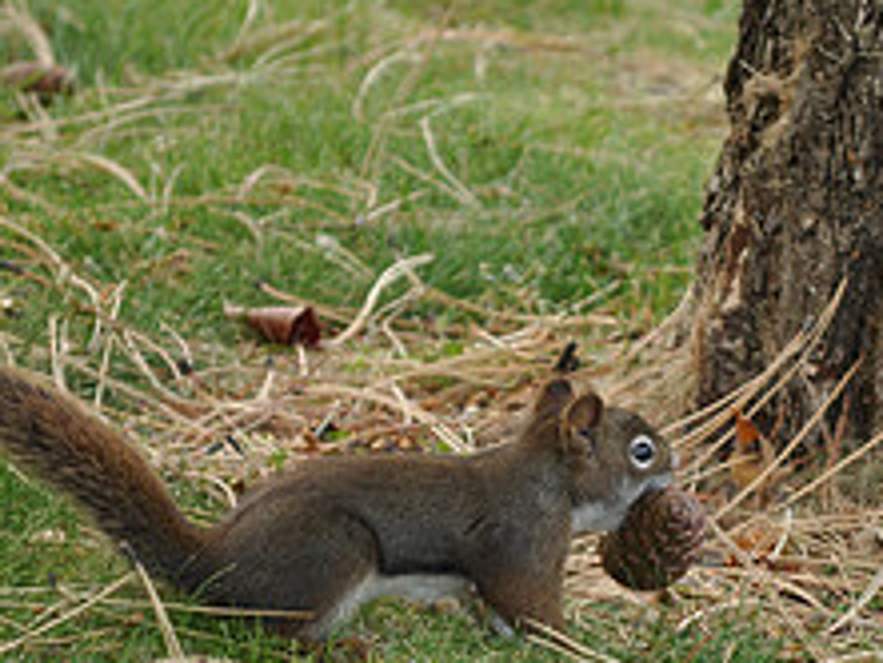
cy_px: 533
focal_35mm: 757
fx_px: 19320
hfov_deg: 2.6
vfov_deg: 2.0
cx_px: 707
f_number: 5.6
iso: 200
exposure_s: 1/50
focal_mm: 200
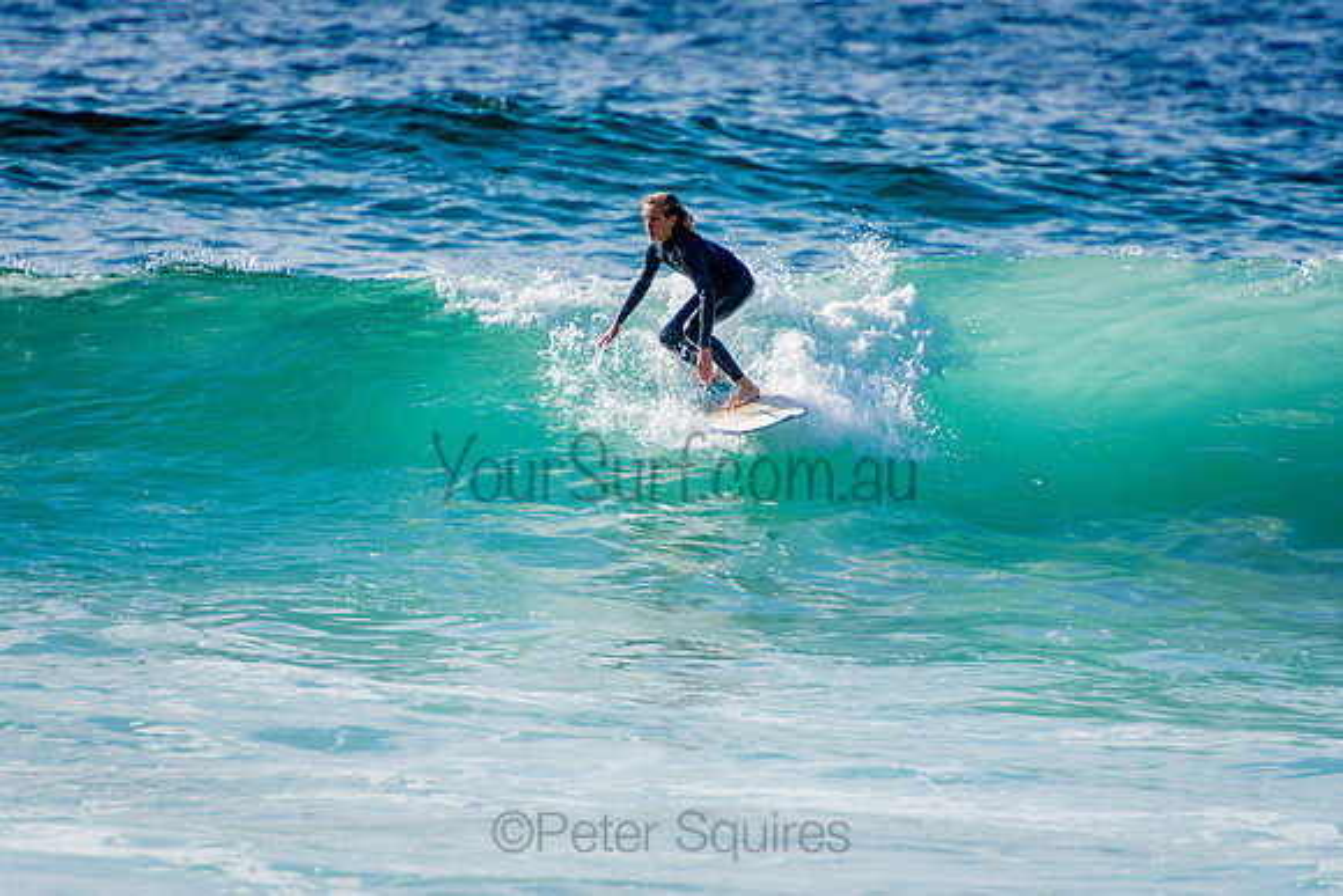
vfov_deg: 2.3
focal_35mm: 600
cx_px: 672
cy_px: 448
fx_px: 22388
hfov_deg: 3.4
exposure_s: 1/2000
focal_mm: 400
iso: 280
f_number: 5.6
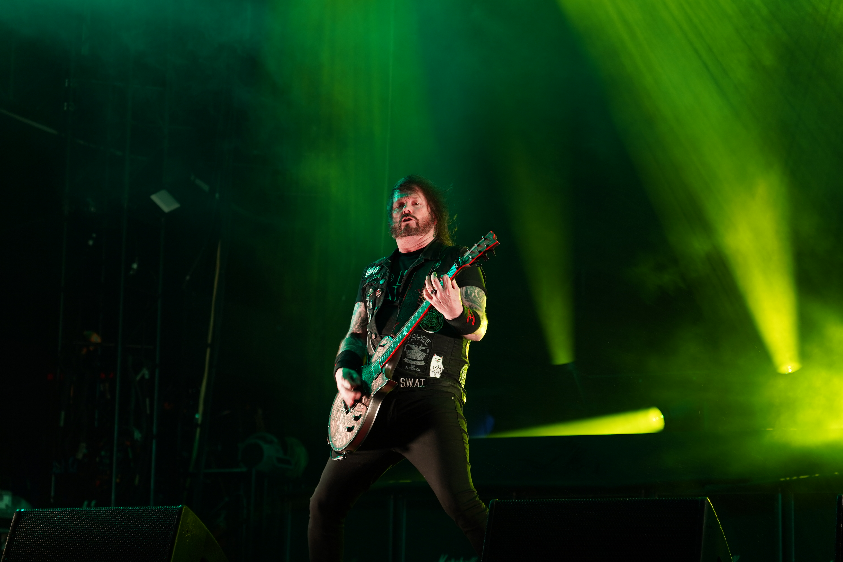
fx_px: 1756
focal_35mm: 75
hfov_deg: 27.0
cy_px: 281
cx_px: 422
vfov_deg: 18.2
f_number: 4
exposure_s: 1/80
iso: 250
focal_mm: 75
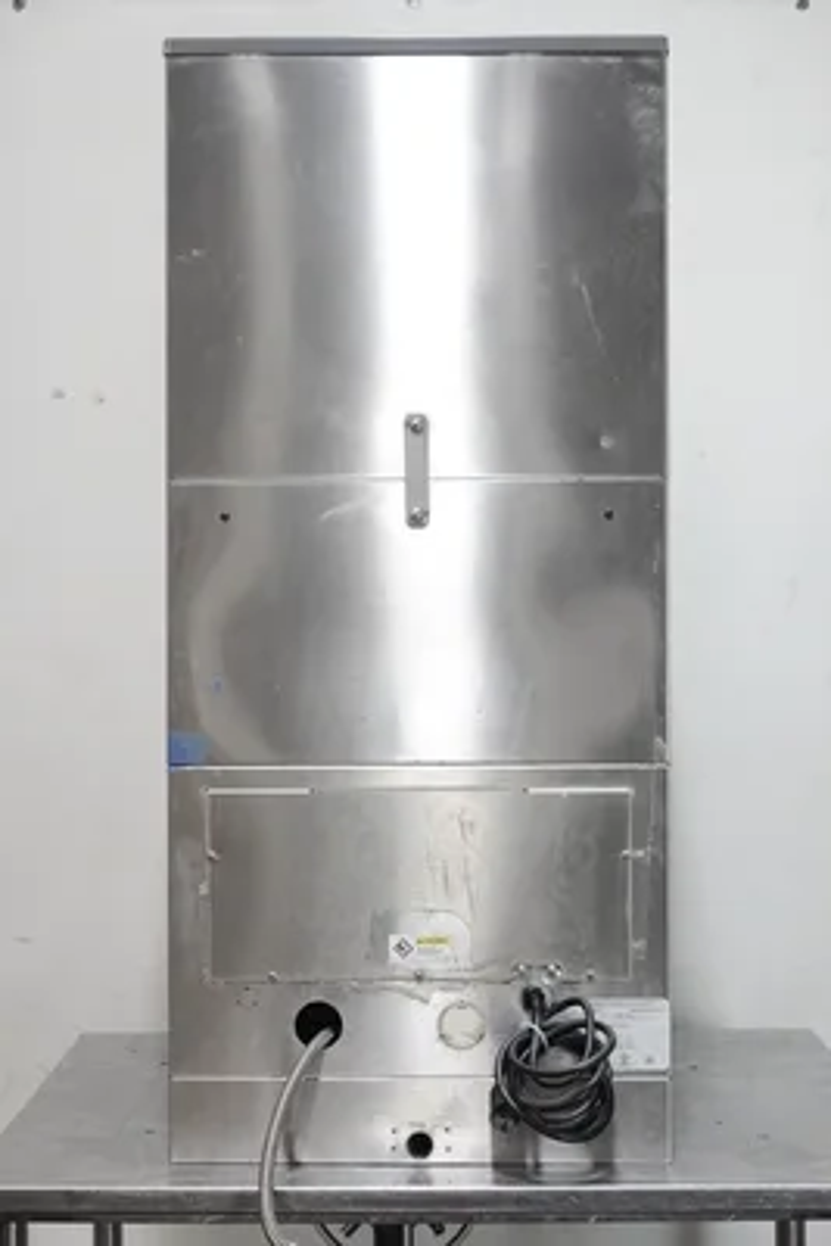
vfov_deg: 30.5
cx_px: 416
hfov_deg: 20.6
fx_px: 2283
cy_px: 623
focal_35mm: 66
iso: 1600
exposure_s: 1/80
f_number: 4
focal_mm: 24.35
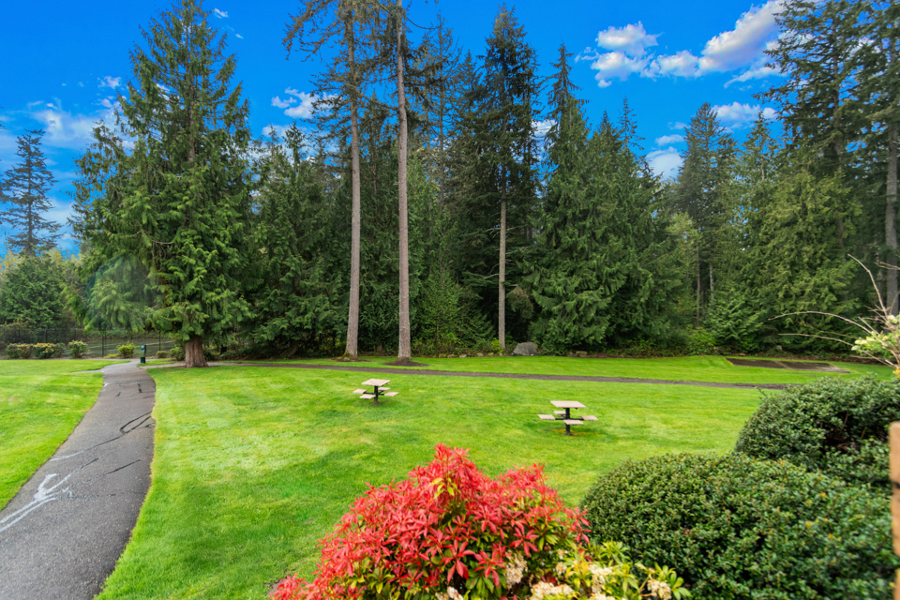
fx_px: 375
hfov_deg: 100.4
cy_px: 300
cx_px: 450
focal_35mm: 15
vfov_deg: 77.3
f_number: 4.5
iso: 200
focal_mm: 10
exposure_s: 1/30
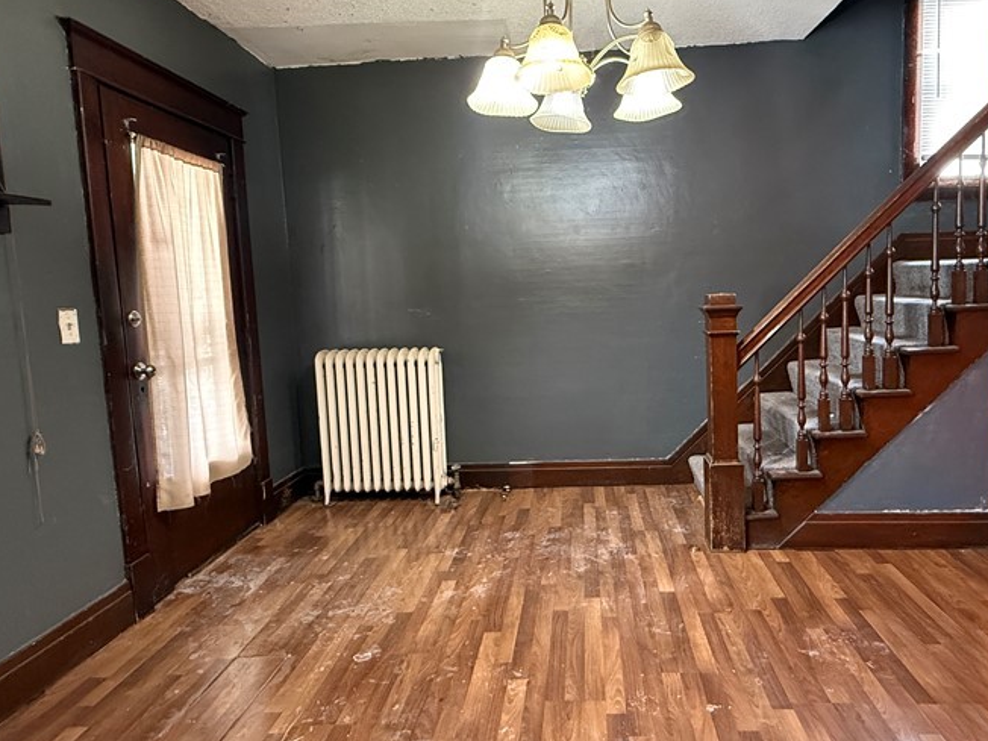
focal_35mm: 22
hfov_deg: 75.9
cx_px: 565
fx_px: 628
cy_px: 344
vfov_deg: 61.0
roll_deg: +2.7
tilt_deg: -4.8
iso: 800
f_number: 2.2
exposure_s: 1/60
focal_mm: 2.22
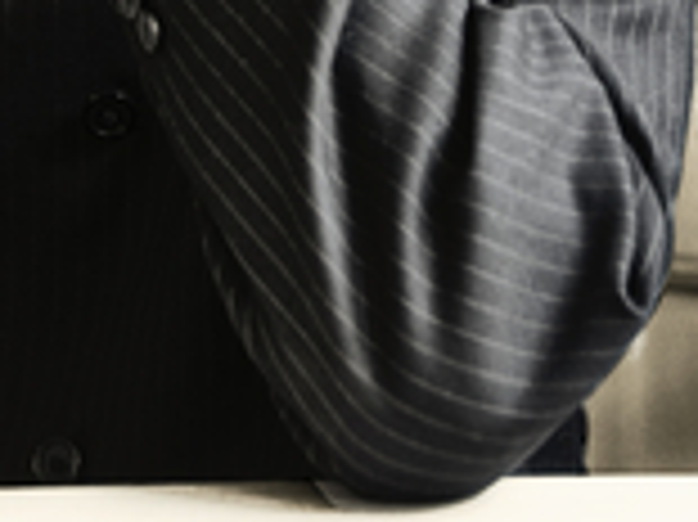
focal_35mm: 212
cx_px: 288
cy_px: -500
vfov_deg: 6.8
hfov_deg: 9.3
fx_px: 4271
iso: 640
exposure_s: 1/30
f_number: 4.8
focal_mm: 65
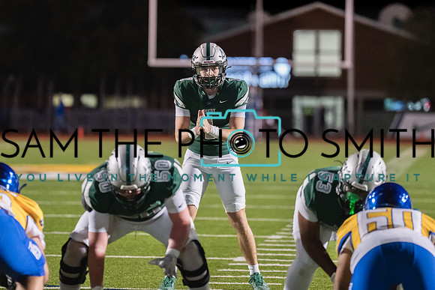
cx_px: 211
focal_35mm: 262
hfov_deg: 7.9
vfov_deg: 5.3
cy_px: 104
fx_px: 3163
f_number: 2.8
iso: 4000
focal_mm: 200
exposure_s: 1/1000
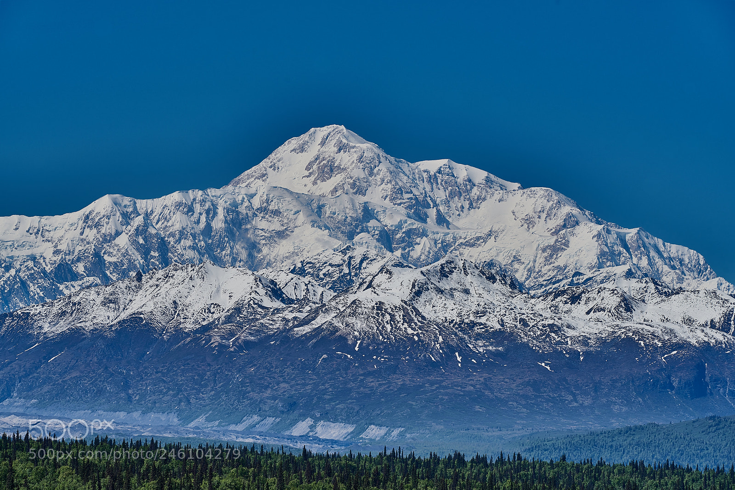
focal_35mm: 200
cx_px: 368
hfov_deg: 10.3
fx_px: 4083
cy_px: 245
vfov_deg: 6.9
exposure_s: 1/500
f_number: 10
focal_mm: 200
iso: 100
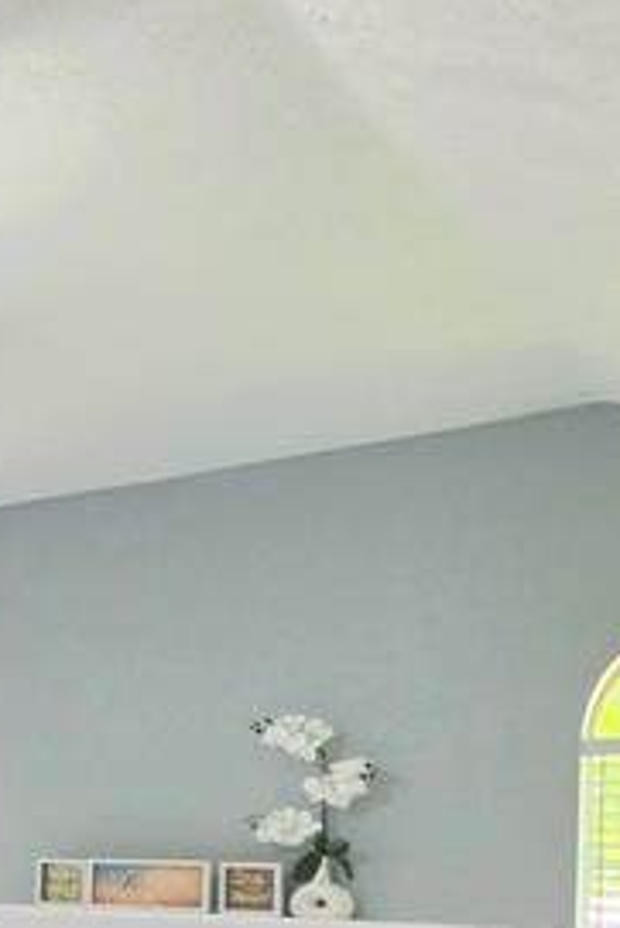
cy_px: 842
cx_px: -709
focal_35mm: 51
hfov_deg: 17.0
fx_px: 1316
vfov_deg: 36.4
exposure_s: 1/120
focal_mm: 2.2
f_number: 1.9
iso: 40
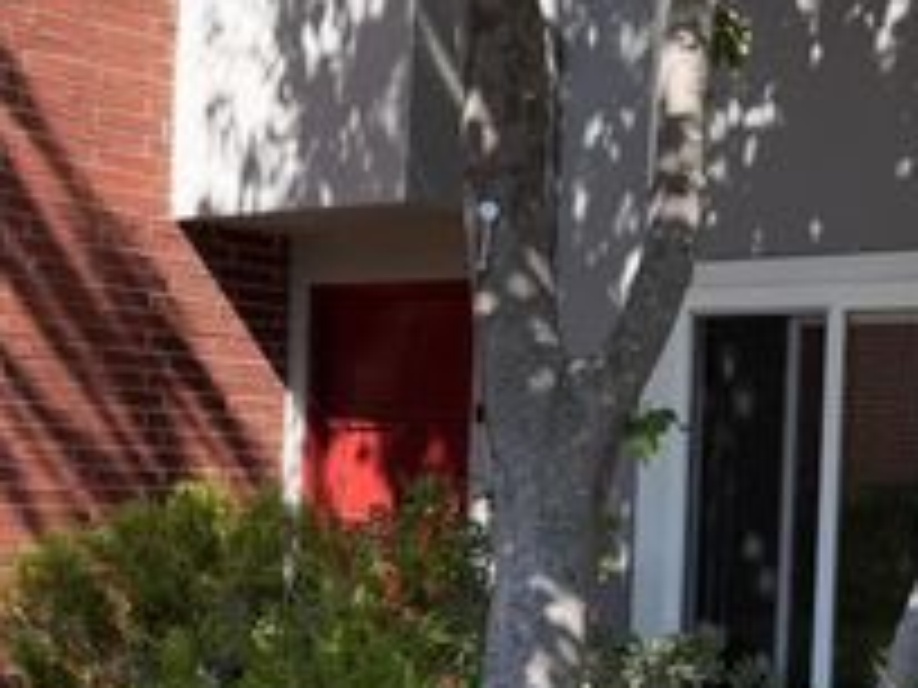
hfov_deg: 27.4
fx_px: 1856
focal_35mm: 70
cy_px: 452
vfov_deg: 20.9
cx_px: 684
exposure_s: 1/898
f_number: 1.78
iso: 100
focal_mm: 6.76
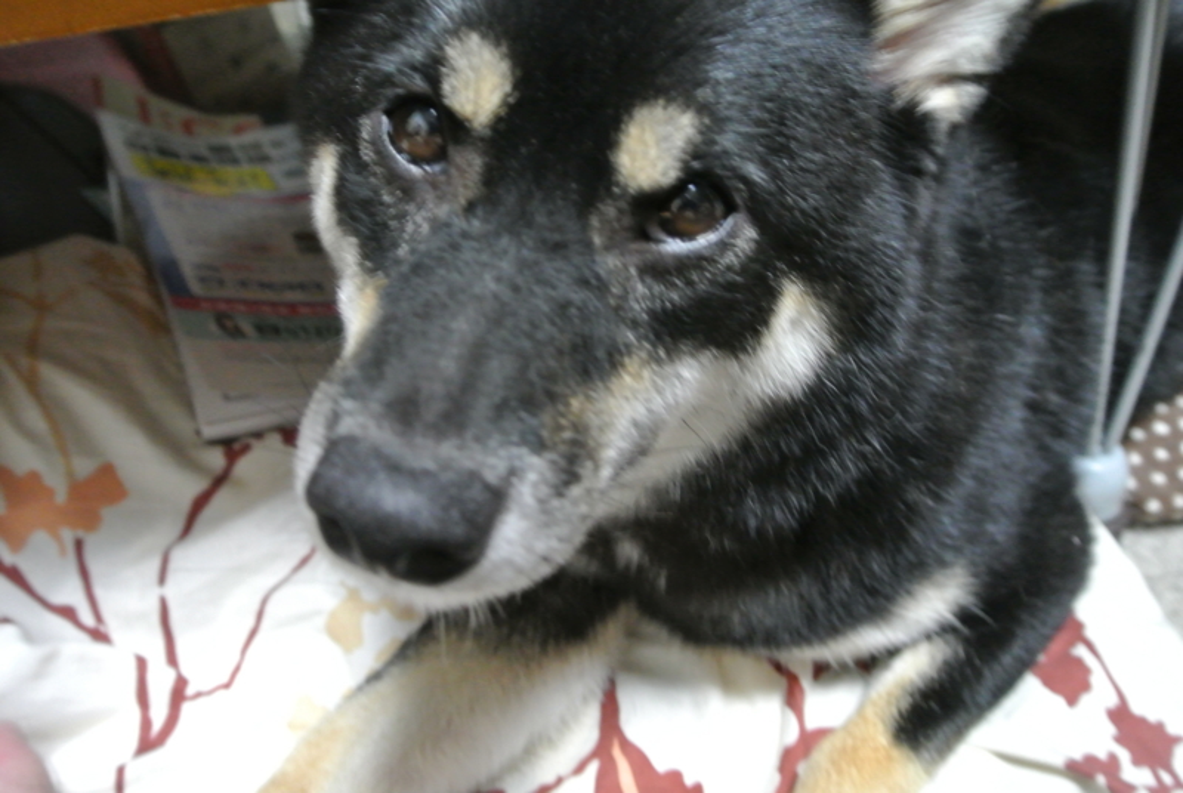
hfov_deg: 60.2
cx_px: 592
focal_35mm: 31
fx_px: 1020
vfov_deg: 42.5
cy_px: 396
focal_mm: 11.8
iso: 1600
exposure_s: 1/15
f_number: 3.8
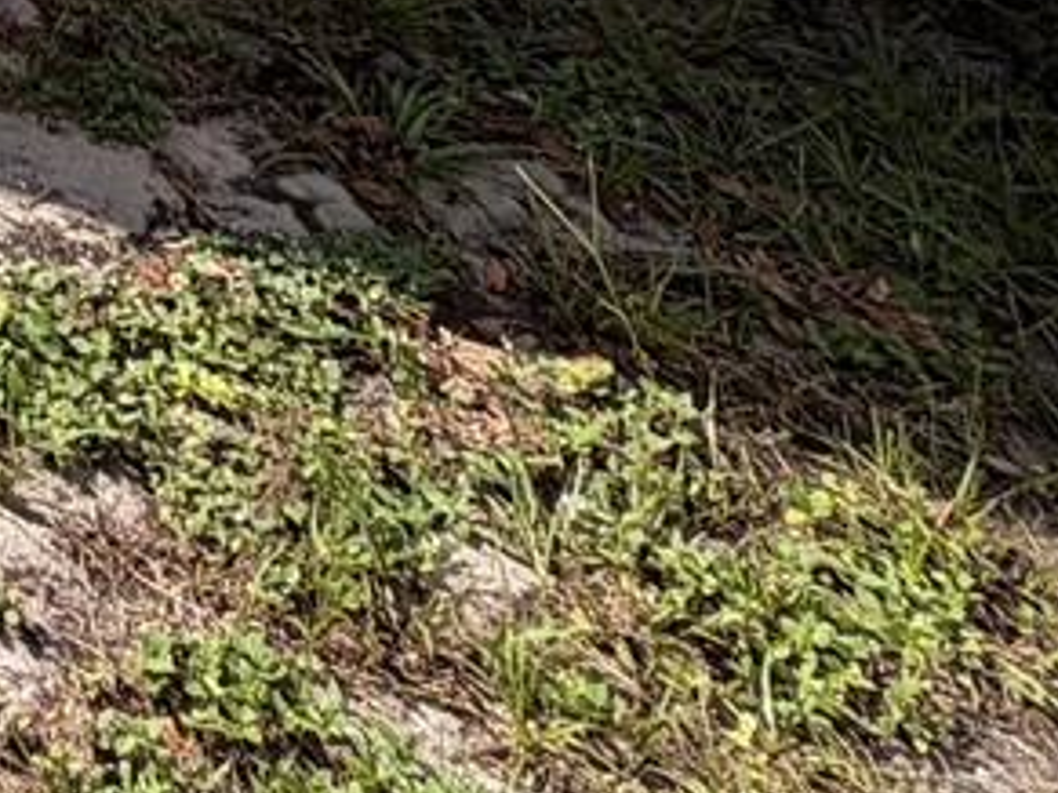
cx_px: -851
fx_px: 2352
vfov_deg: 13.0
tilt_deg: +1.4
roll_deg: +3.0
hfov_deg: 19.2
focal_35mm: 77
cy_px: -1251
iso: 25
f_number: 2.2
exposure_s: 1/770
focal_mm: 2.22
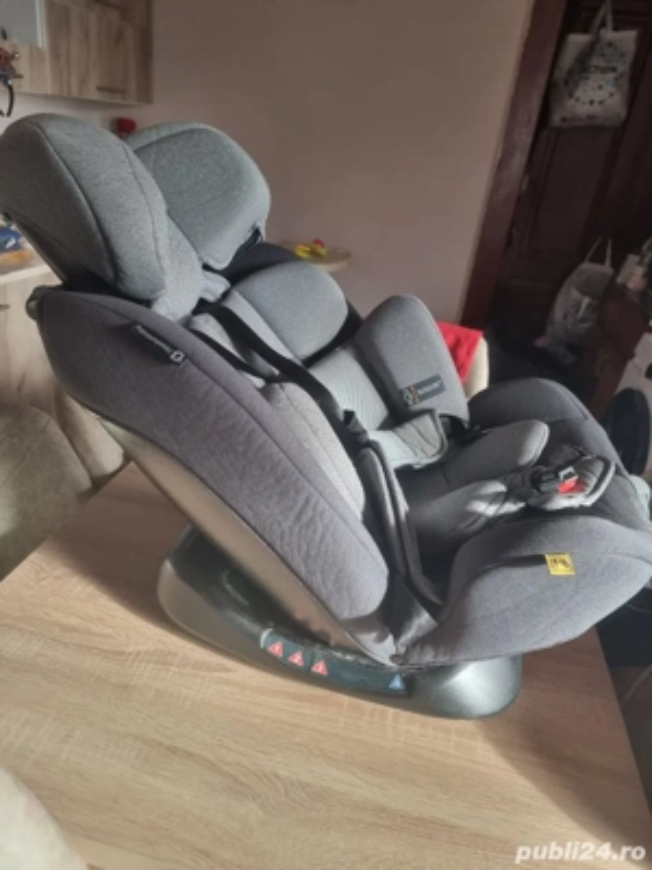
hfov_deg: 56.8
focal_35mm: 24
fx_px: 603
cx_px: 326
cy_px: 435
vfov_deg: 71.6
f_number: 1.8
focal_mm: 6.7
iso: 125
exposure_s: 1/100
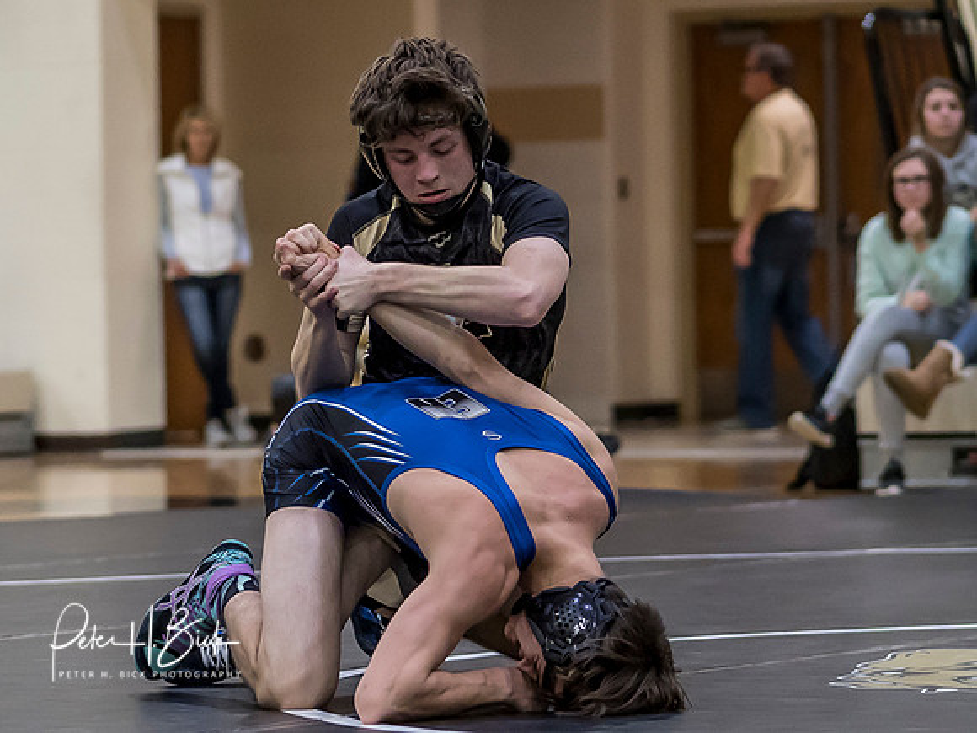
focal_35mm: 196
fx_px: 5518
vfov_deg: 7.6
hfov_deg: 10.1
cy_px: 513
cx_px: 460
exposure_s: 1/1000
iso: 1000
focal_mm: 45
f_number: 1.4
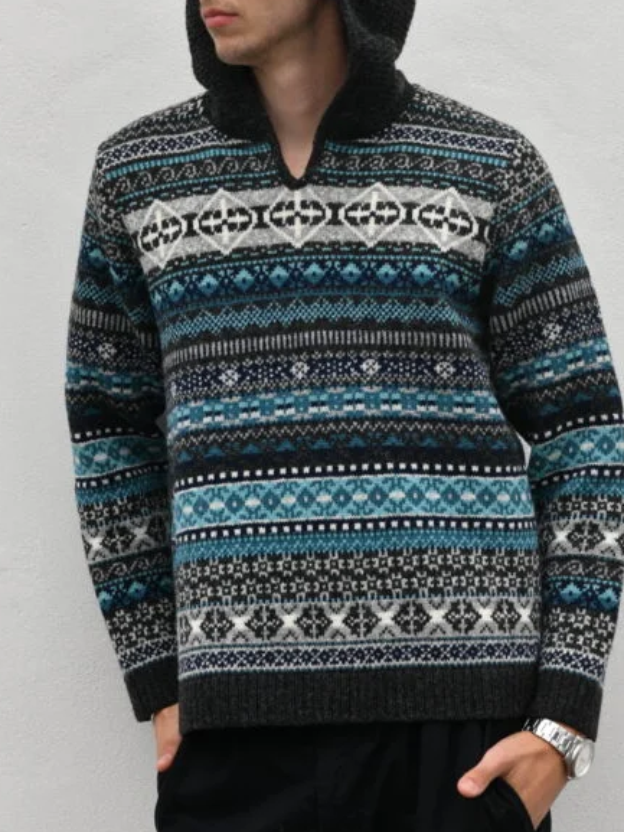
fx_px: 2523
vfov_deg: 18.7
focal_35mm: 105
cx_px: 318
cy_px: 296
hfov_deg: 14.1
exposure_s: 1/500
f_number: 11
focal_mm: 70
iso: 1600
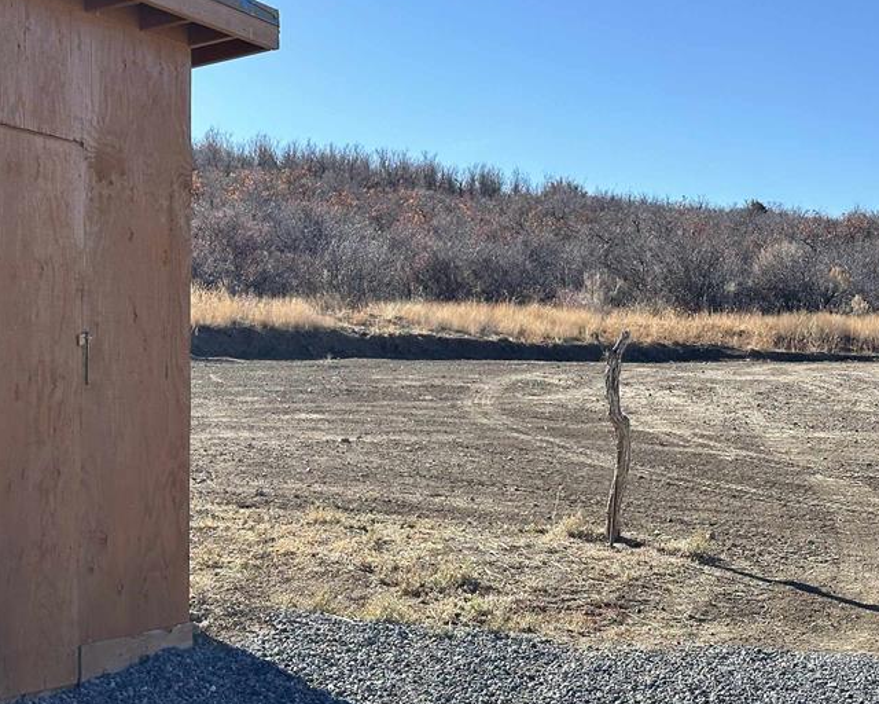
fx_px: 1951
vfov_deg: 20.4
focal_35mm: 75
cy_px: 315
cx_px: 302
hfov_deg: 25.3
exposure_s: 1/2809
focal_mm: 6.86
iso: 64
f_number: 1.78
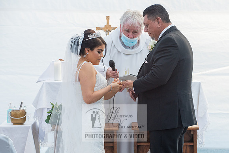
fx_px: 993
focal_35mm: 156
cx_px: 124
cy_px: 88
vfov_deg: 8.8
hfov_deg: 13.1
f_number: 6.3
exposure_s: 1/125
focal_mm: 135
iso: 800
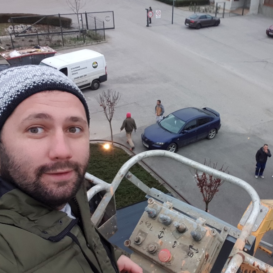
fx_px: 330
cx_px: 172
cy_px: 136
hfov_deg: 44.5
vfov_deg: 44.9
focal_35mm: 37
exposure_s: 1/25
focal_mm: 2.92
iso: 160
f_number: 1.7
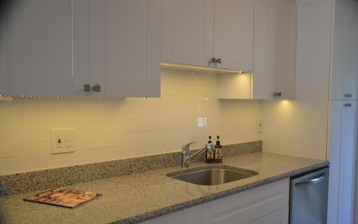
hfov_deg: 56.7
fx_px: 332
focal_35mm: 34
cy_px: 116
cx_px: 180
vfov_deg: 37.3
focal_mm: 22
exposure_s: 1/60
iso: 400
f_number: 4
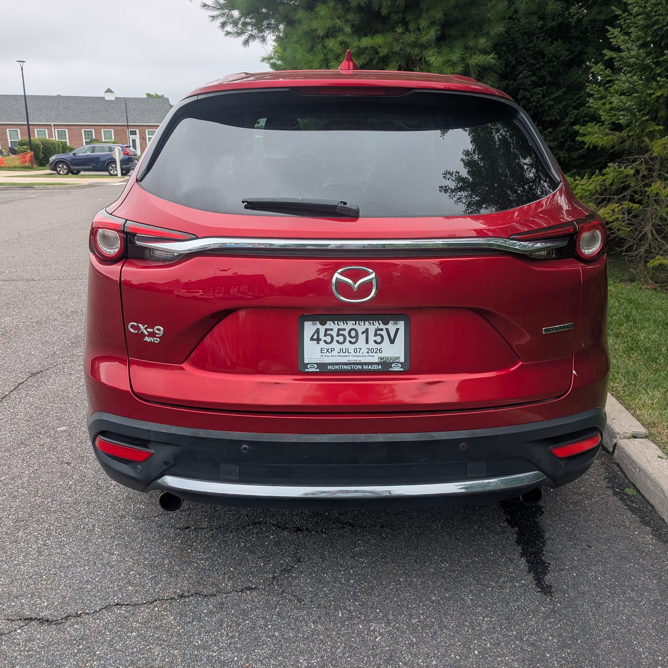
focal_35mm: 29
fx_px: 633
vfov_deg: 55.6
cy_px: 326
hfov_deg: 55.6
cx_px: 351
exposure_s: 1/299
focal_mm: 6.9
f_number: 1.68
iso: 22
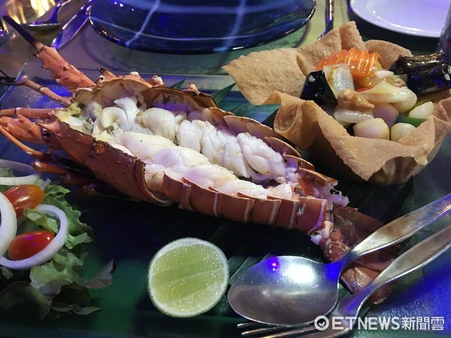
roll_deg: +3.0
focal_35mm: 29
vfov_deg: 48.2
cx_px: 226
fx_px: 378
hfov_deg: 61.7
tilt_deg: -43.5
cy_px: 169
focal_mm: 4.15
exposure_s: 1/17
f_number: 2.2
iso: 320
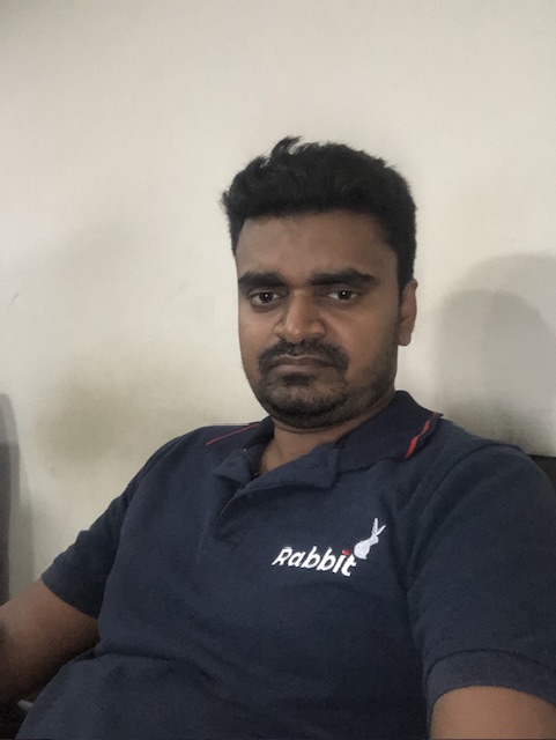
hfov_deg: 44.2
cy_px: 370
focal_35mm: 32
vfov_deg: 56.8
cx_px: 278
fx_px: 684
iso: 500
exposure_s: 1/24
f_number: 2.2
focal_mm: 2.87
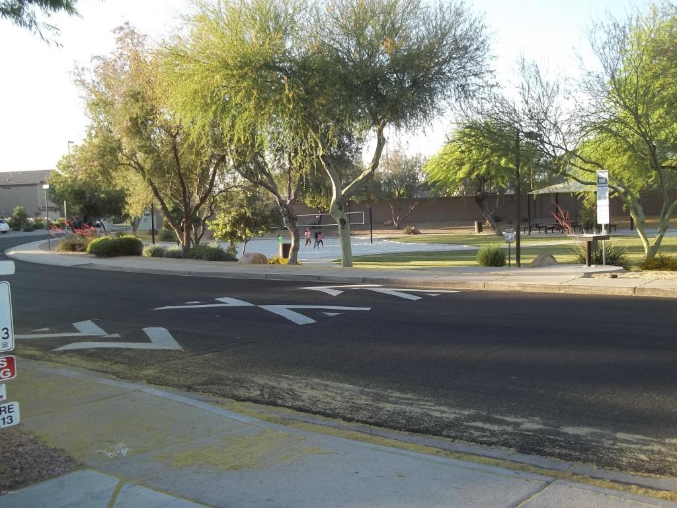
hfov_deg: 51.4
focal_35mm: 36
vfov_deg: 39.7
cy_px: 254
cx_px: 338
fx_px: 704
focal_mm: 6.5
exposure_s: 1/125
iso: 64
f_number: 3.1
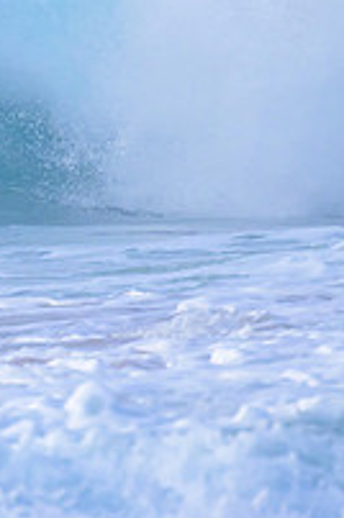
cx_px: -300
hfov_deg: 0.6
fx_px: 33106
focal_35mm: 2302
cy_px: 63
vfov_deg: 0.9
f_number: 11
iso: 2000
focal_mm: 800
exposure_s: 1/2000
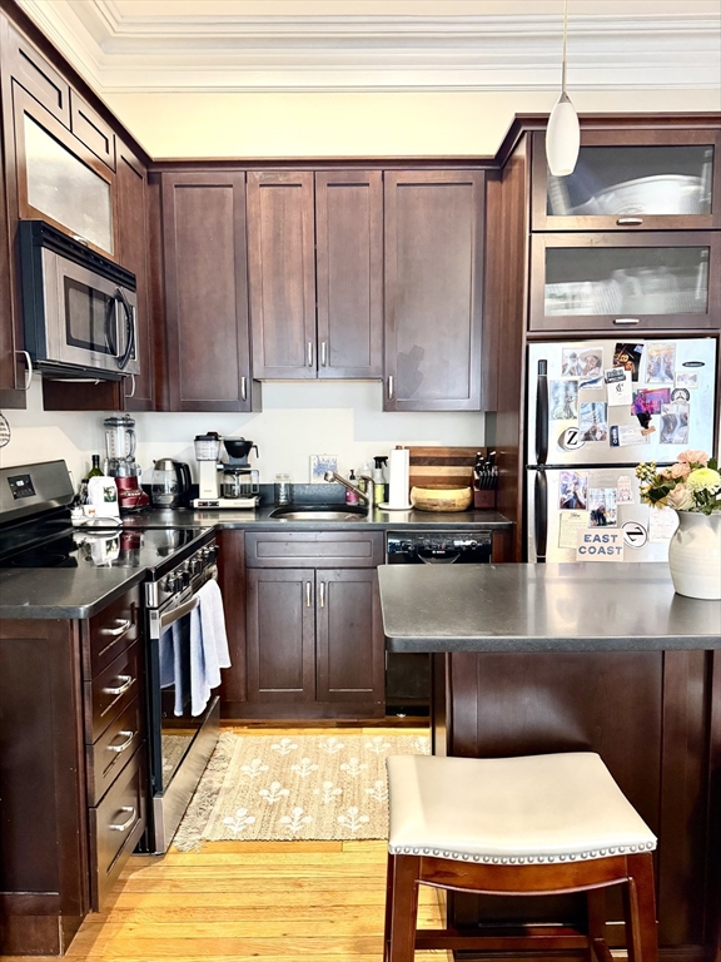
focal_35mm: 24
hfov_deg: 56.8
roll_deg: +1.8
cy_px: 481
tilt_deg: -4.1
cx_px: 360
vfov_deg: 71.6
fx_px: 667
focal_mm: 6.76
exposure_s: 1/60
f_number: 1.78
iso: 640
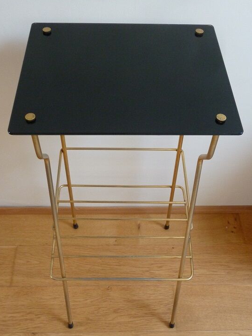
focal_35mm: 41
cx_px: 122
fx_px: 398
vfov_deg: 45.8
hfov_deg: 35.1
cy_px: 174
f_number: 3.6
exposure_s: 1/25
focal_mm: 6.1
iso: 400
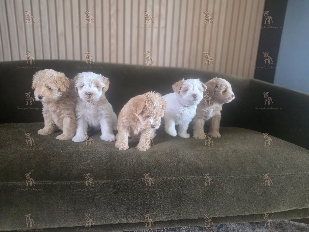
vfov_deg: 58.9
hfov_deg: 73.9
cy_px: 116
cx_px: 154
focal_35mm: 23
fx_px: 205
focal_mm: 6.25
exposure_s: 1/240
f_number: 1.7
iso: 1000
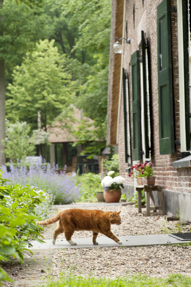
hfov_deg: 13.0
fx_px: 837
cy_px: 144
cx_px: 96
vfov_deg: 19.5
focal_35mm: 105
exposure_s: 1/125
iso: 400
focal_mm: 105
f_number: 5.6
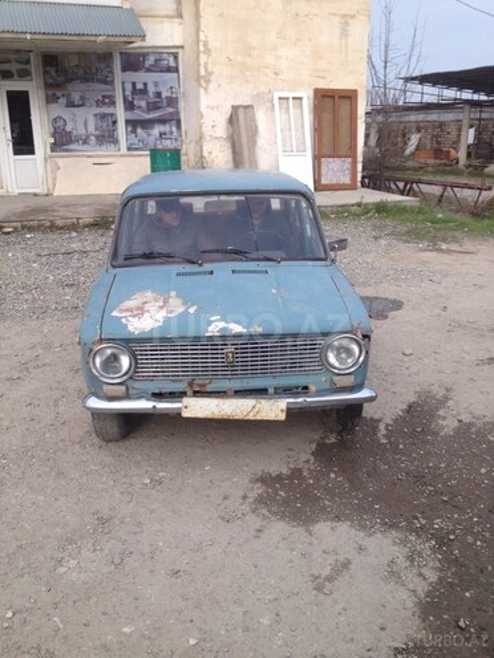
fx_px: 666
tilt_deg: -19.0
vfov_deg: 52.6
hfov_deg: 40.7
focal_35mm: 35
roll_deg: +1.7
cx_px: 247
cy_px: 329
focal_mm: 4.28
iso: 50
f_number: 2.4
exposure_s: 1/657
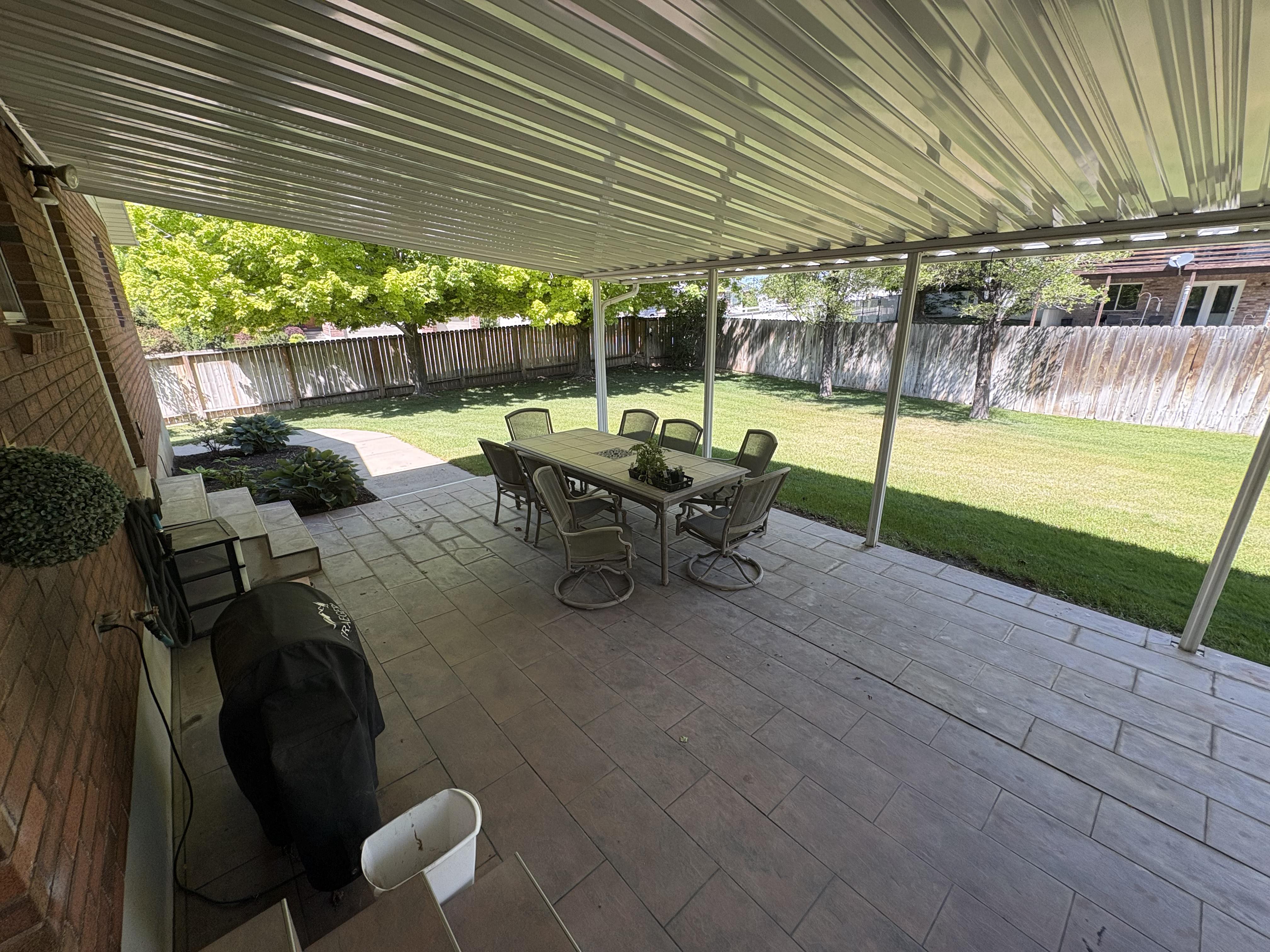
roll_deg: +0.2
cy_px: 476
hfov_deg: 102.1
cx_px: 635
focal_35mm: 14
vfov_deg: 85.7
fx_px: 514
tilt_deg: -18.5
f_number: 2.2
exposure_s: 1/291
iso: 64
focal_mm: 2.22
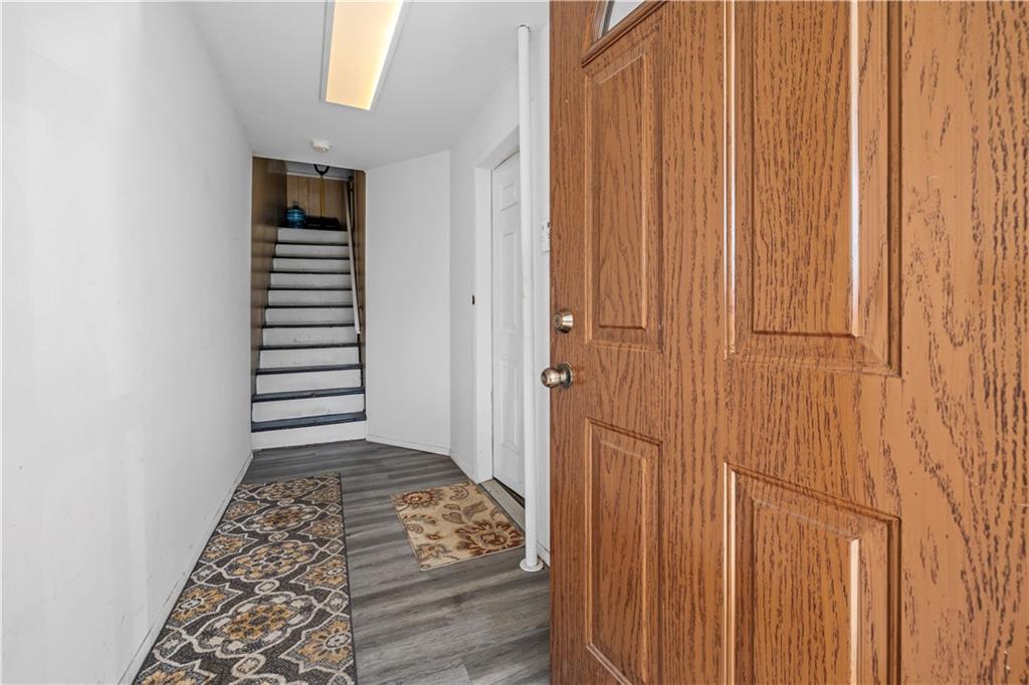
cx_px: 514
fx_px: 400
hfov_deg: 104.3
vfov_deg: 81.2
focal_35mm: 14
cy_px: 342
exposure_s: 1/3
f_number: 9.5
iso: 250
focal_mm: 14
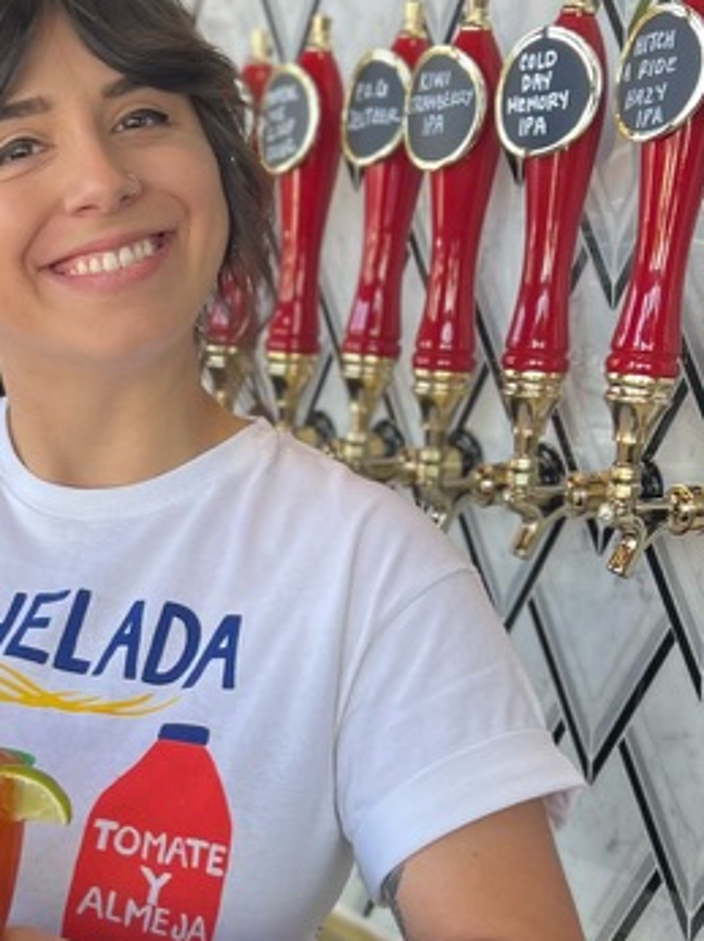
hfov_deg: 18.7
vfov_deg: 25.1
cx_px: 41
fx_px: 2091
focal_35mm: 77
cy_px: 674
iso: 50
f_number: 1.5
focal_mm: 5.7
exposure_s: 1/120
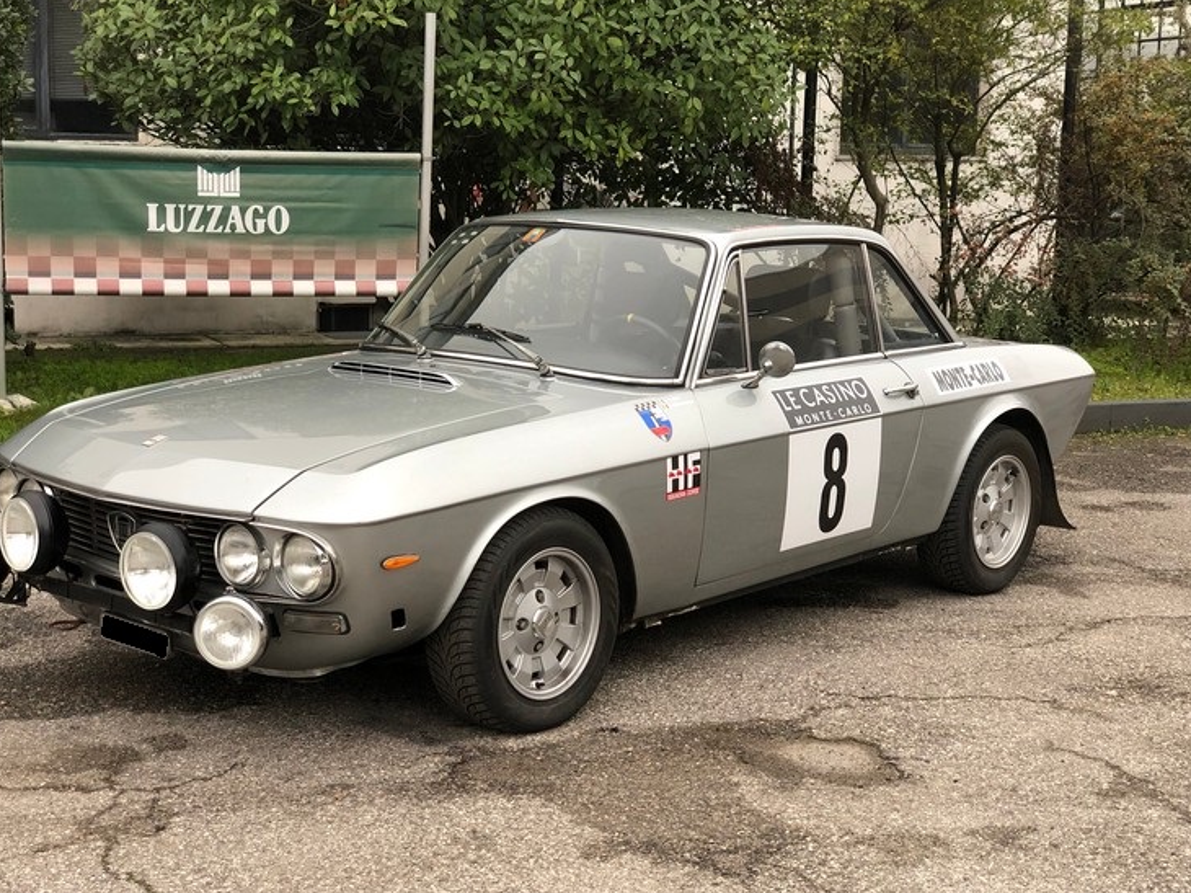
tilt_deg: -8.7
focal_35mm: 57
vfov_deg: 25.6
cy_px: 451
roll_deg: -0.4
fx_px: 1961
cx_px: 543
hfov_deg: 33.8
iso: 50
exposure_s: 1/60
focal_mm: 6
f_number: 2.4
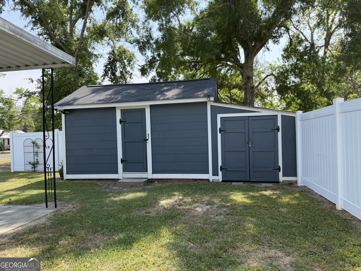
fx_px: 250
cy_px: 136
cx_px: 180
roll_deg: +1.8
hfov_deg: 71.6
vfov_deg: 56.8
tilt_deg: -0.3
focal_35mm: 24
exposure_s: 1/1653
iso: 80
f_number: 1.78
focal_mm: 6.76
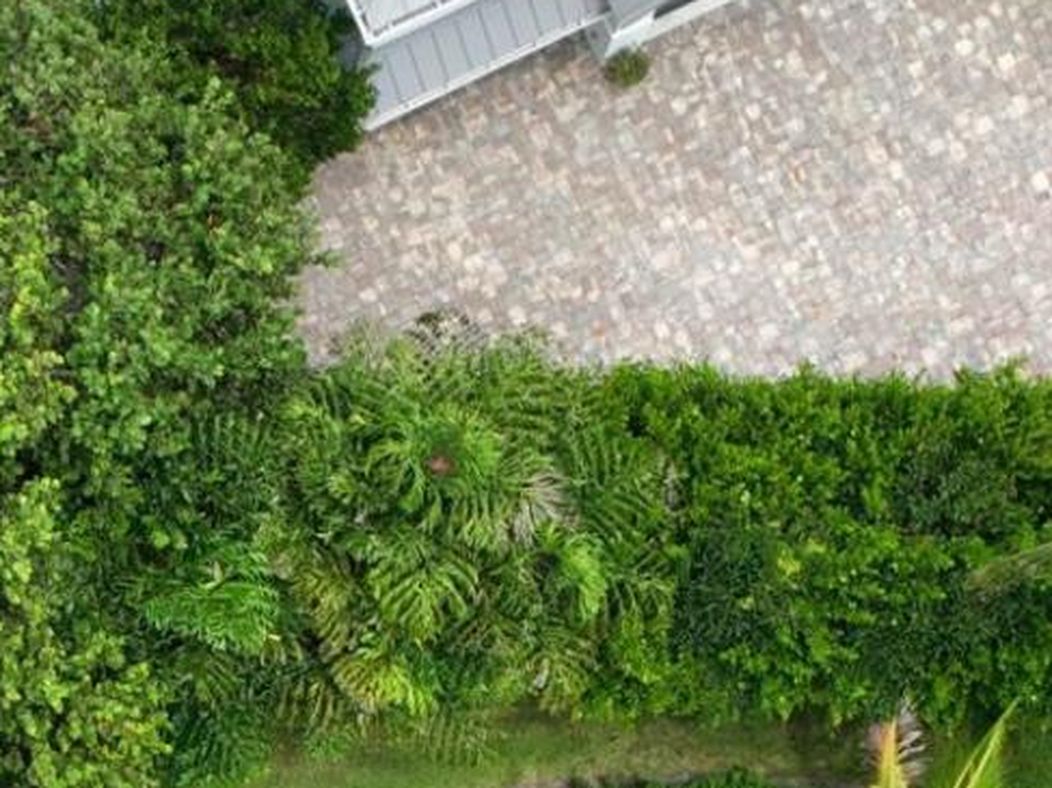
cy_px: 1684
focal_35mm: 142
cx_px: -83
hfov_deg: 13.6
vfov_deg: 9.6
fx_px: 4314
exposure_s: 1/1000
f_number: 2.8
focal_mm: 12.29
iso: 100
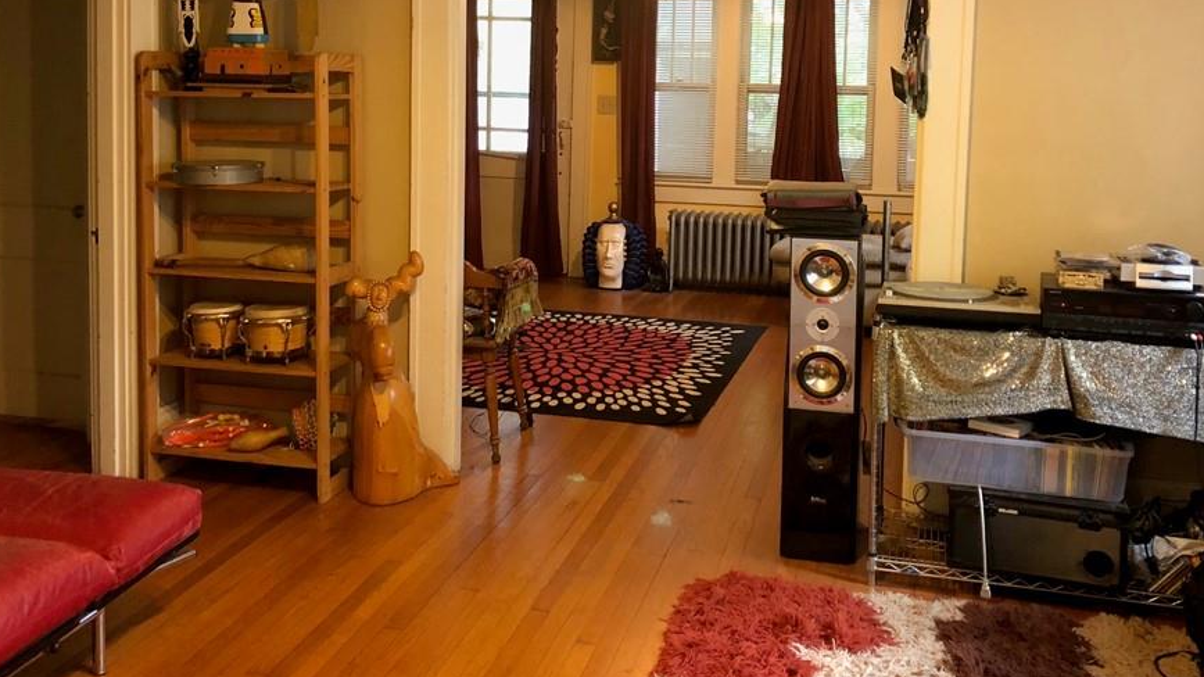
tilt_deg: -5.3
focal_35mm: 36
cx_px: 606
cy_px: 172
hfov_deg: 55.3
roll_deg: -1.6
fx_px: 1149
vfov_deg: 32.2
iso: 100
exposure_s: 1/9
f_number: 1.8
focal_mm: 3.99
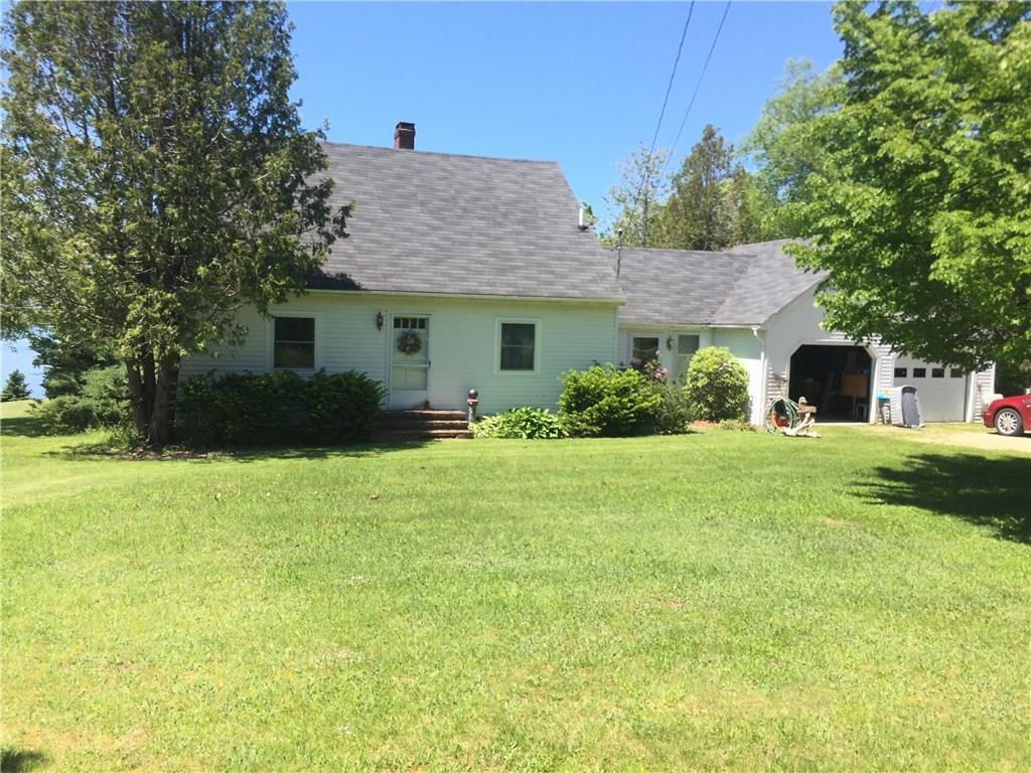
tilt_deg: -5.4
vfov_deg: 48.2
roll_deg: -1.3
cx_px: 516
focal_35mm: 29
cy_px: 386
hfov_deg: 61.7
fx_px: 864
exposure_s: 1/1276
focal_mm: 4.15
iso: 32
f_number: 2.2
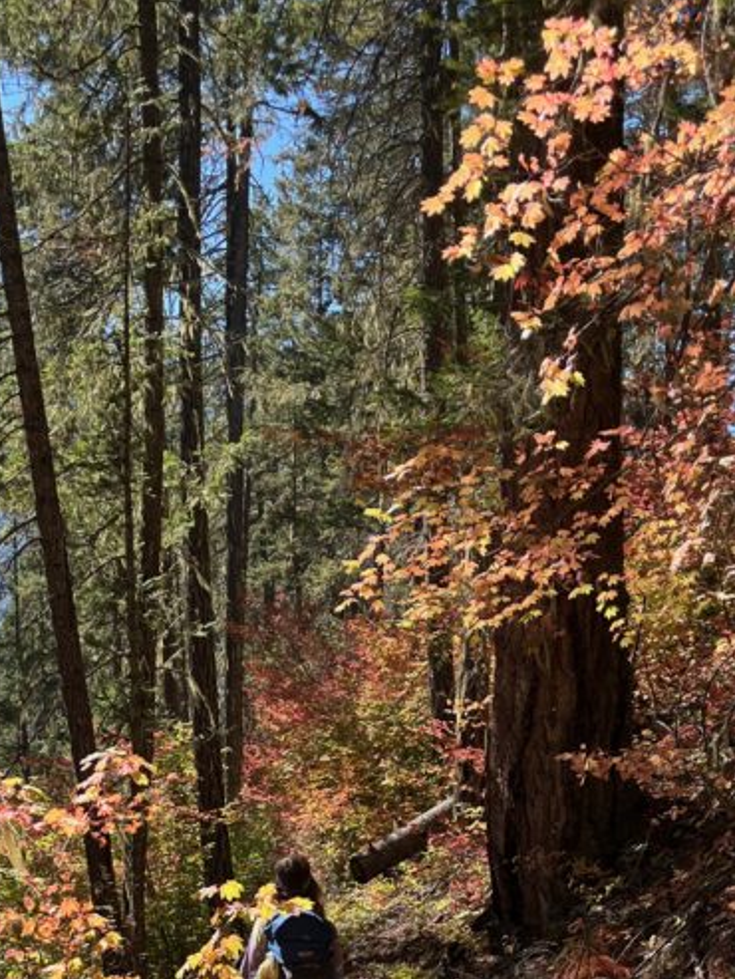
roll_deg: -3.4
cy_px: 854
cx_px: 260
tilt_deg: -7.7
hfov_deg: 26.9
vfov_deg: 33.9
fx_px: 1528
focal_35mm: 54
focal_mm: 5.1
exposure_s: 1/906
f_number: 1.6
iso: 50
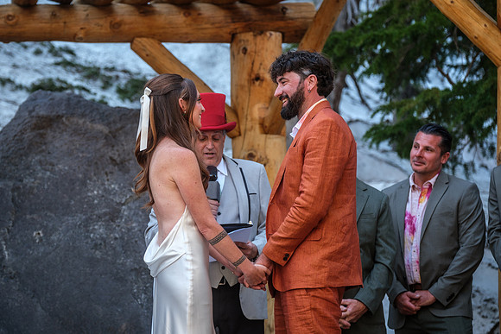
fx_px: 2302
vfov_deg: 8.3
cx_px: 219
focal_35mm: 165
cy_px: 147
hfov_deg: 12.4
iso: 400
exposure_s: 1/125
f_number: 3.6
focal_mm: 98.2
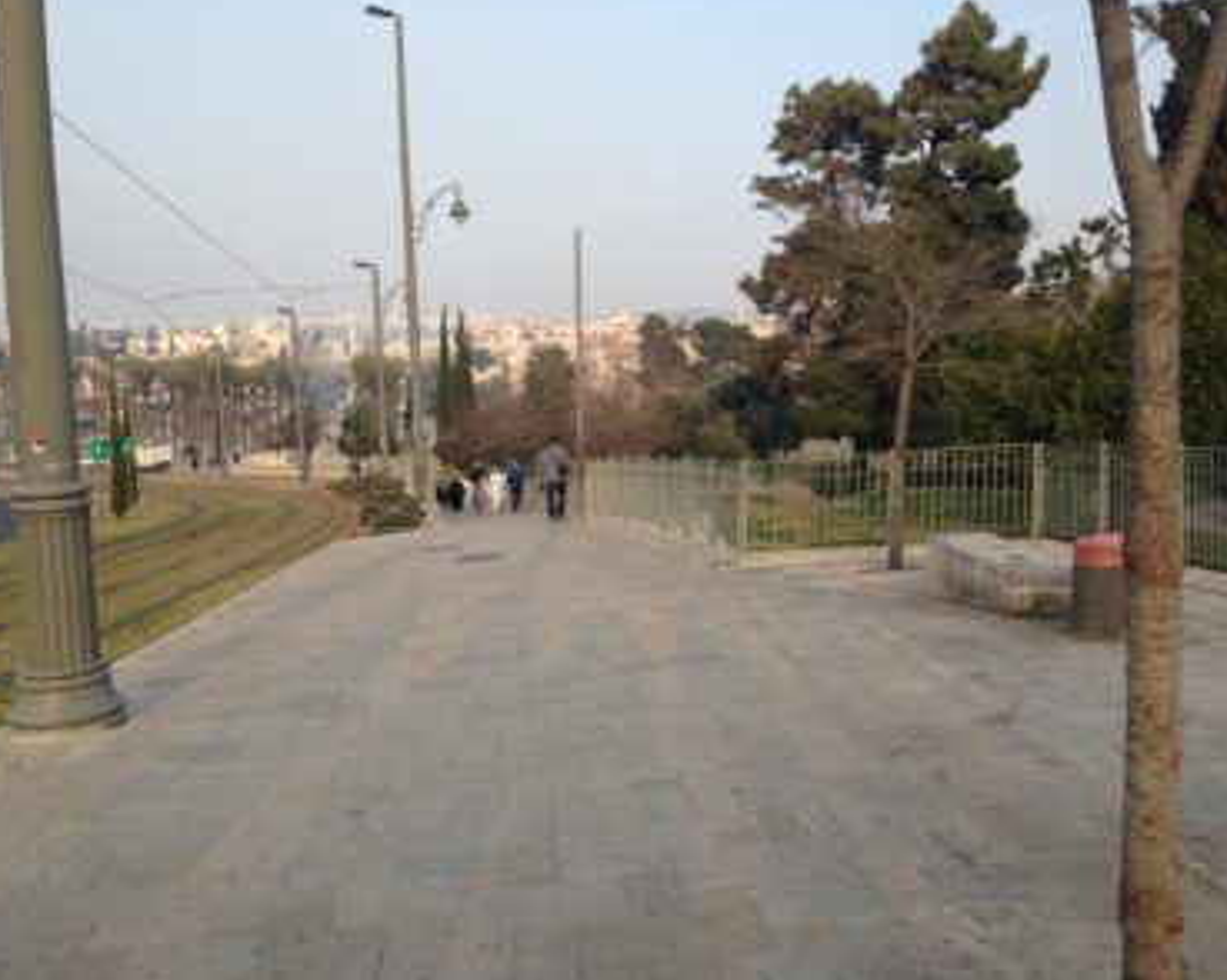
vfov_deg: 42.2
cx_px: 624
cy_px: 483
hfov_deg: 51.6
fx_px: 1270
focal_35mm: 35
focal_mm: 4.12
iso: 50
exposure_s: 1/583
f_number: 2.4
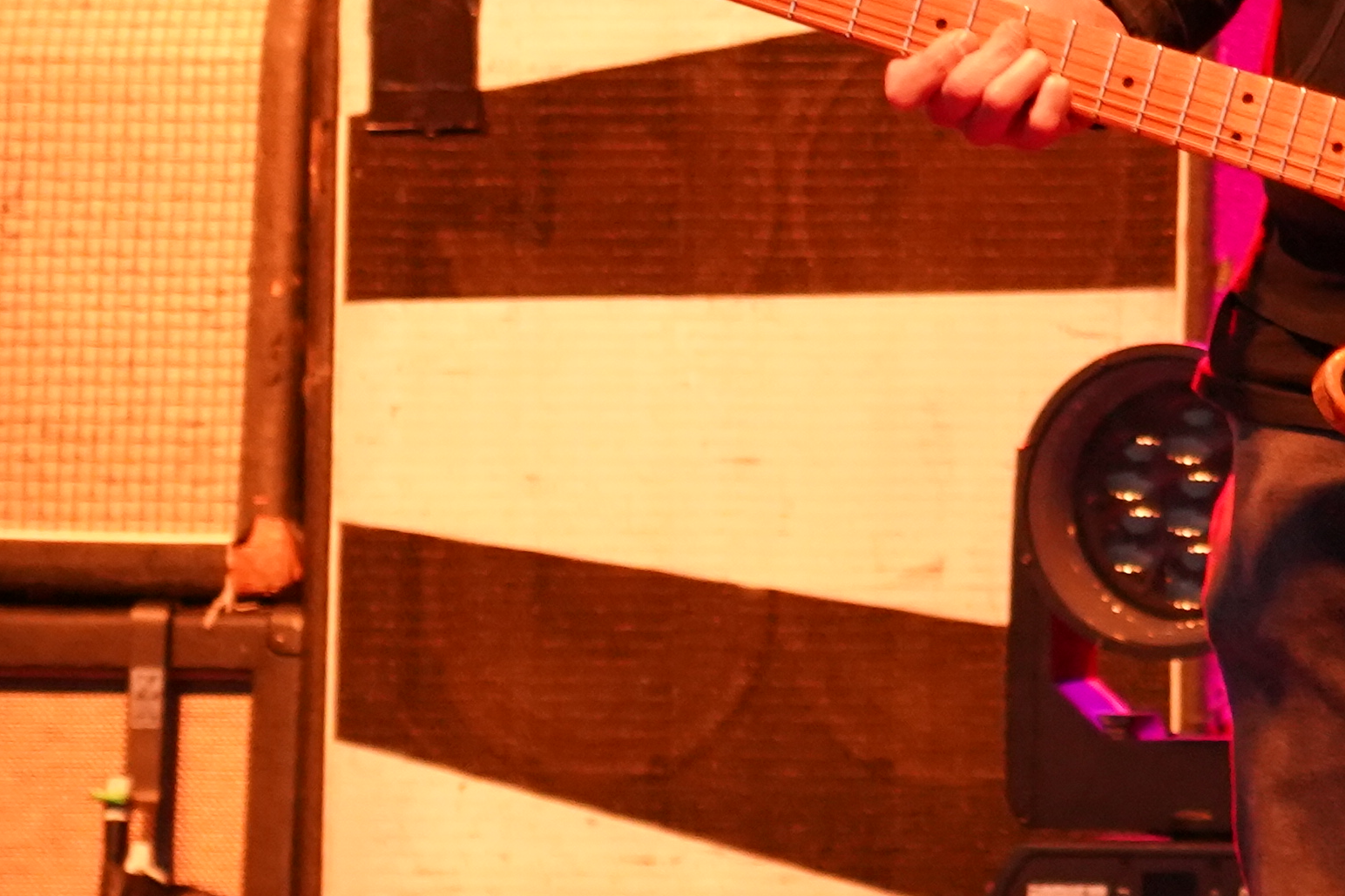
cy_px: -122
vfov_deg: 3.4
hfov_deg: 5.0
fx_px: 15241
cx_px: 1961
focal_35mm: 408
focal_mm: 105
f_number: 4
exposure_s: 1/160
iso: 4000
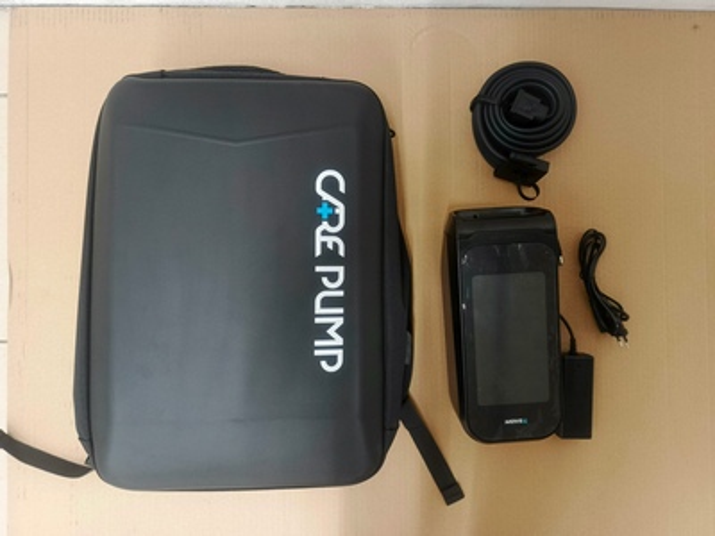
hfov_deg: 71.6
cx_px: 358
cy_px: 268
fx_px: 496
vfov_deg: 56.8
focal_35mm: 24
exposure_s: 1/50
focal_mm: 5.25
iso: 1937
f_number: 1.75
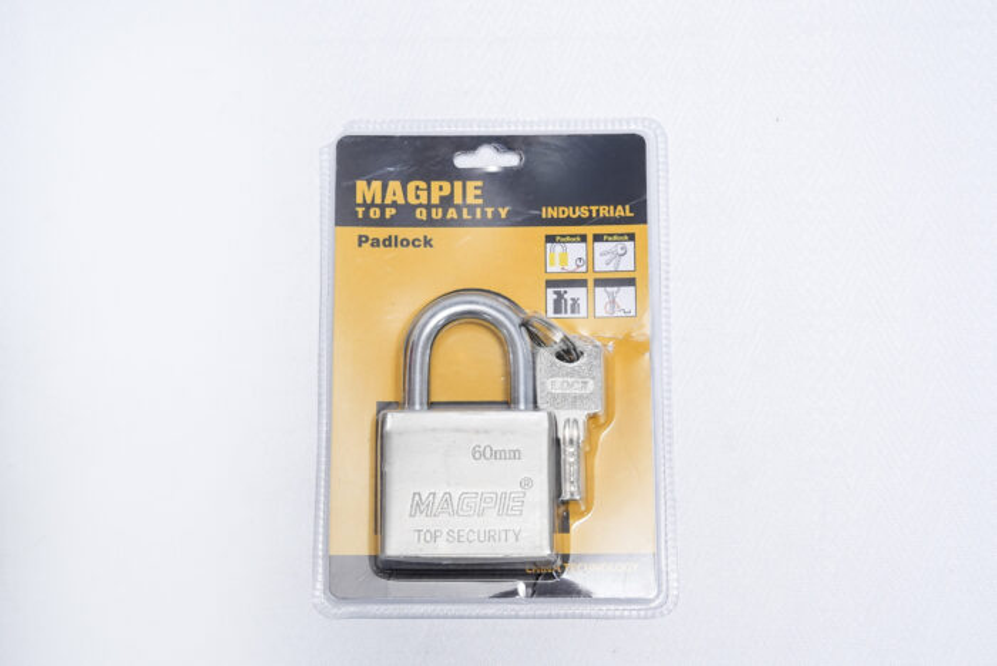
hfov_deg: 28.8
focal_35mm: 70
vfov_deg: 19.5
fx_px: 1940
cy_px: 333
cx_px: 498
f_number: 9
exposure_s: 1/200
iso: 3200
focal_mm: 70
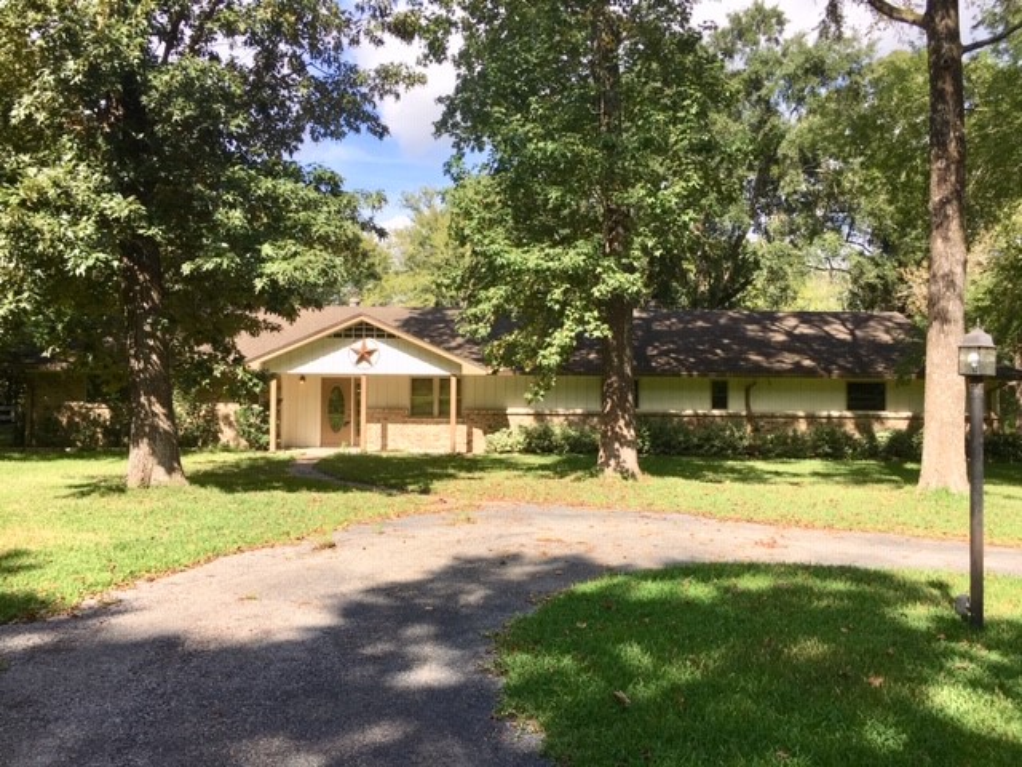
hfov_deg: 61.7
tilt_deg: +0.9
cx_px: 511
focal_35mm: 29
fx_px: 856
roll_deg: -1.0
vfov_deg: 48.2
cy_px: 384
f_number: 2.2
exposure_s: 1/845
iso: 25
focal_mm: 4.15
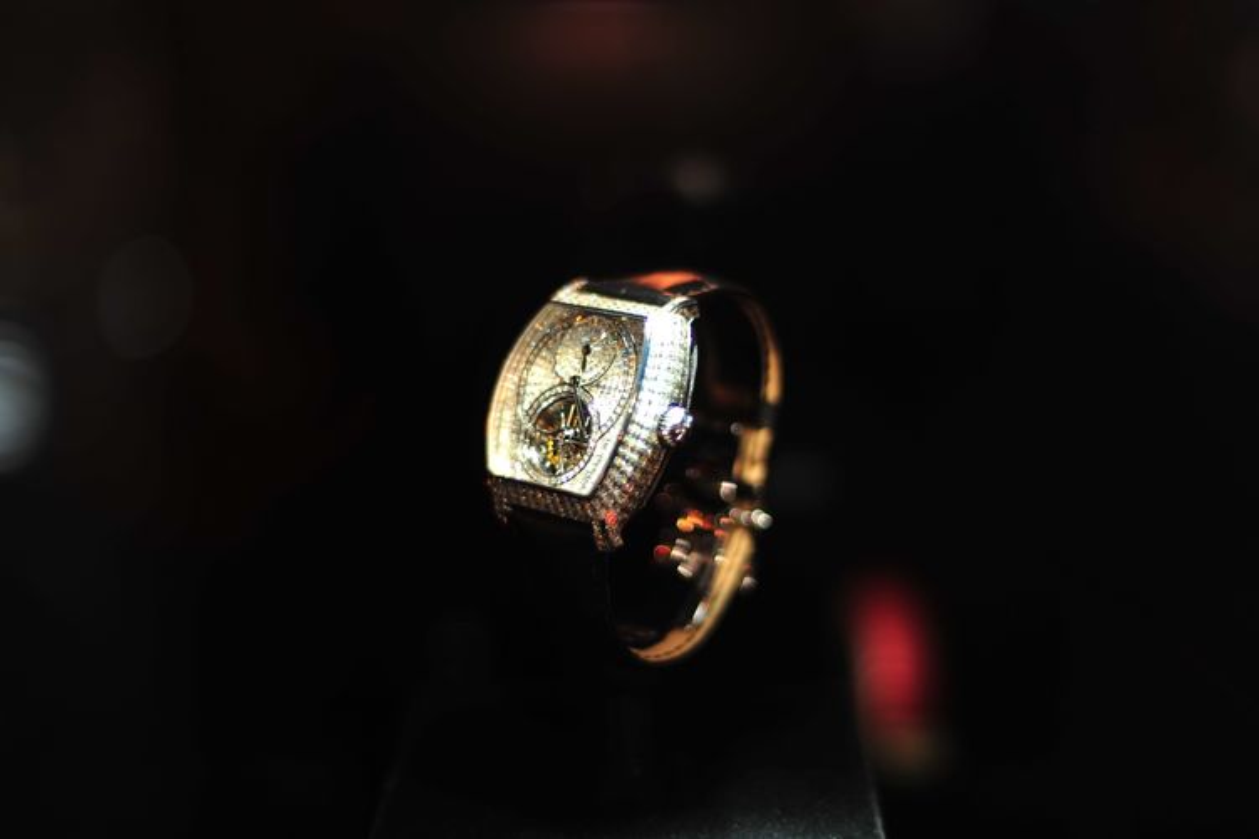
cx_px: 630
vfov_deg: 27.0
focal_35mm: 50
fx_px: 1748
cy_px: 420
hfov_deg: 39.6
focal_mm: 50
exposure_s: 1/125
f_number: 1.8
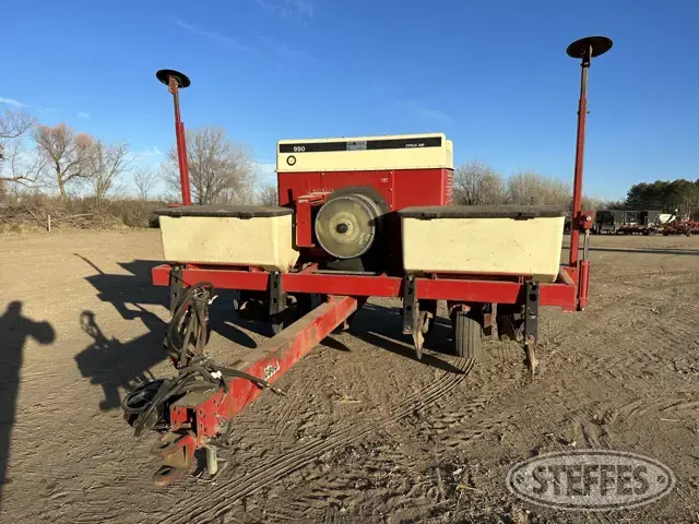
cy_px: 262
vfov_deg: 56.8
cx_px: 350
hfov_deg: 71.6
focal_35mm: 24
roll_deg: -0.8
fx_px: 485
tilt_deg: -6.5
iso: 80
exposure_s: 1/3717
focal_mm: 6.86
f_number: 1.78
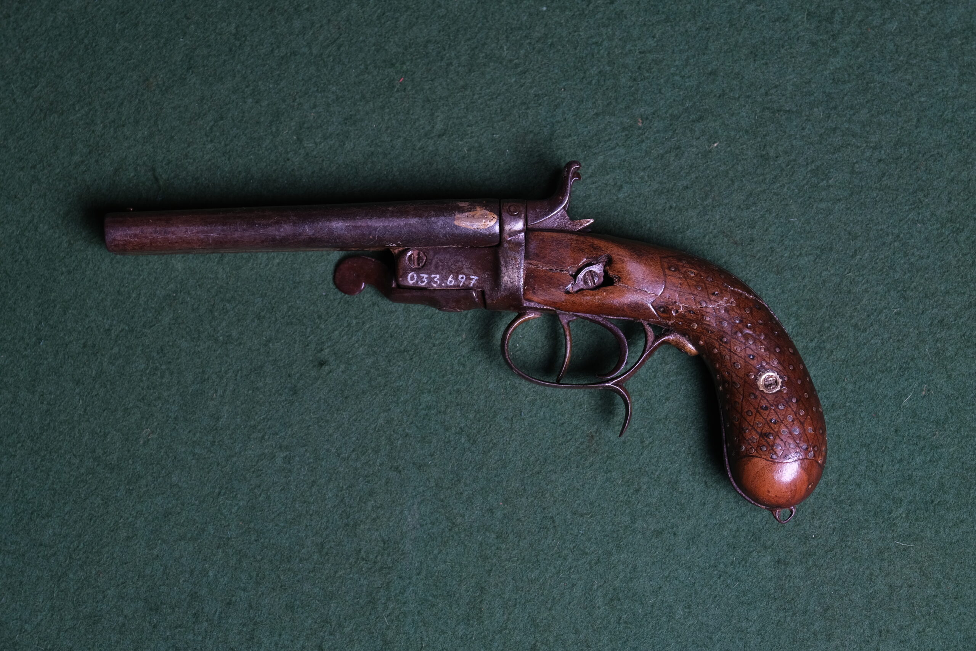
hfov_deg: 26.3
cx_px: 488
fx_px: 2088
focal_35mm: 77
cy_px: 326
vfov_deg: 17.7
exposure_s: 1/160
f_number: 5.6
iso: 320
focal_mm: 51.6
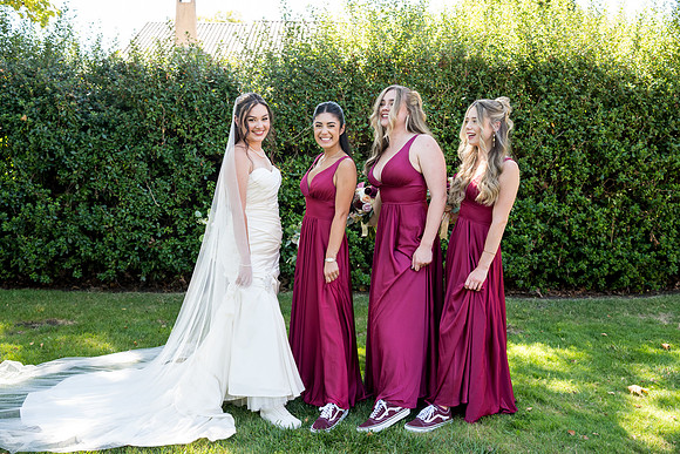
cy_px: 227
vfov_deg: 37.9
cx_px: 340
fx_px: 661
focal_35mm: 35
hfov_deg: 54.4
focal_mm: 35
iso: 640
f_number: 4
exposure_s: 1/320
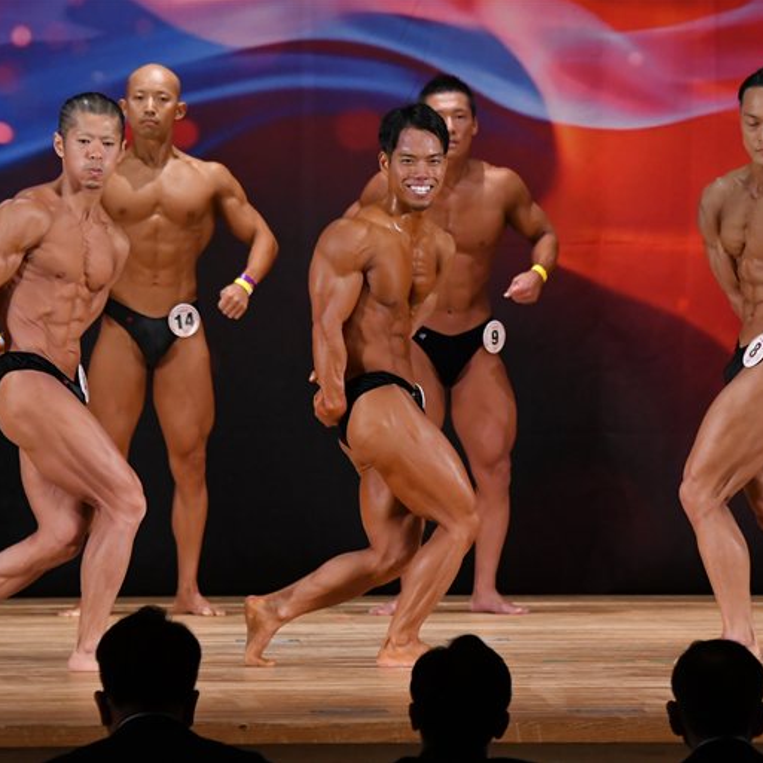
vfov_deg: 5.7
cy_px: 381
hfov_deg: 5.7
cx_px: 477
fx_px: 7681
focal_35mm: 308
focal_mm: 160
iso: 3200
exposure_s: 1/400
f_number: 5.6
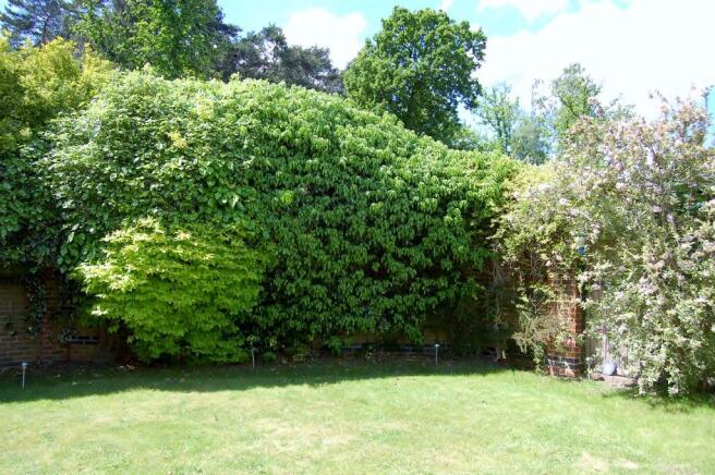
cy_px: 238
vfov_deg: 47.8
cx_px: 358
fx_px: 536
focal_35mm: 27
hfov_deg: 67.4
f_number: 5
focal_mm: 18
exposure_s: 1/500
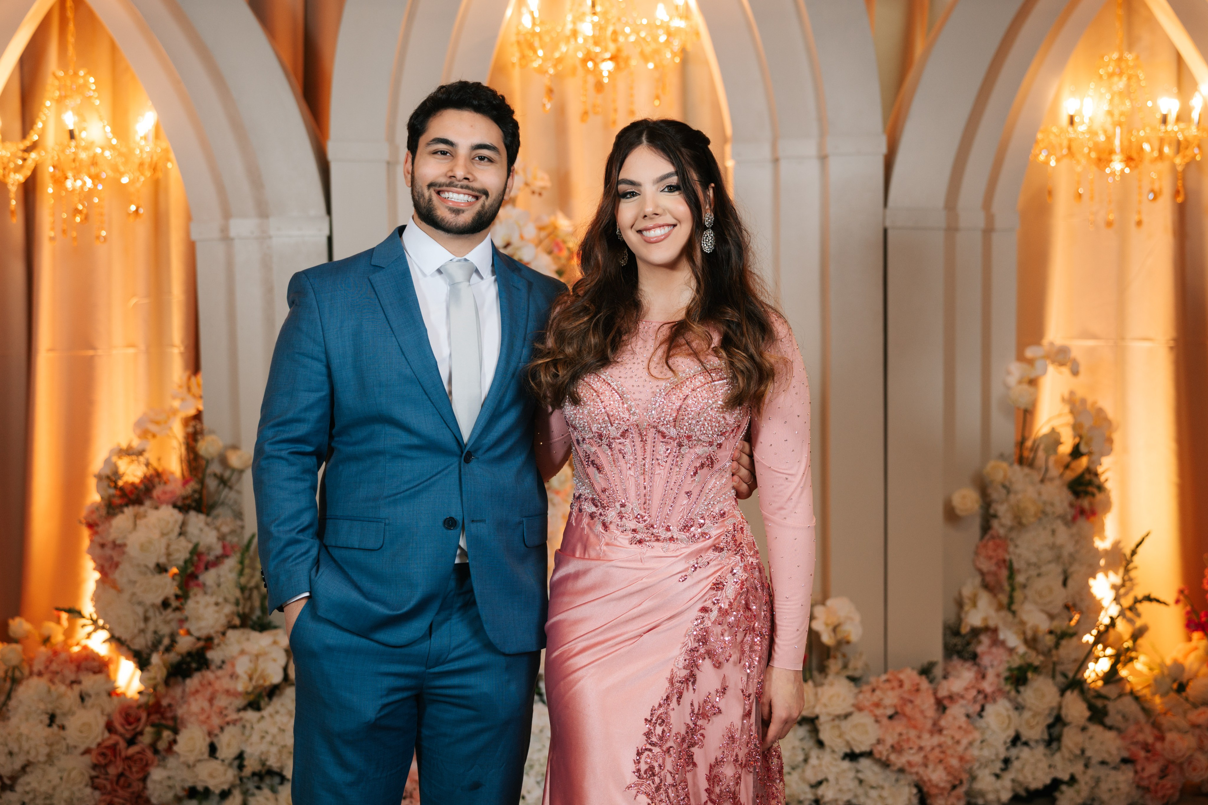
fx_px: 1826
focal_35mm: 54
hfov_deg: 36.6
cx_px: 604
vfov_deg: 24.9
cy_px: 401
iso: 400
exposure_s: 1/200
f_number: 2.8
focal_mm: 54
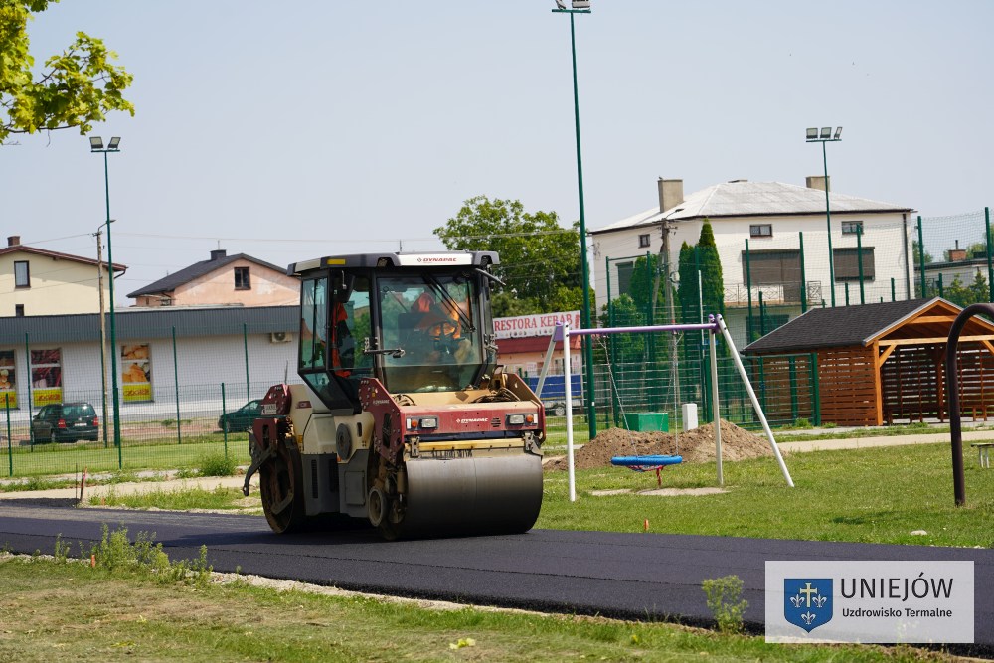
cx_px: 497
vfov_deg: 13.0
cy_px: 332
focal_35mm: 105
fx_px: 2899
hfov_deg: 19.5
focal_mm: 105
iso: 100
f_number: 5
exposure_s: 1/500
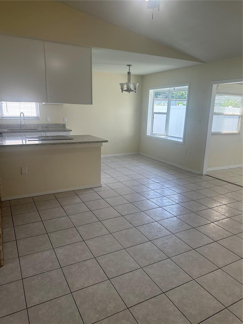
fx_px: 225
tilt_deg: -12.8
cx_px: 122
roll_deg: -1.1
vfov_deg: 71.6
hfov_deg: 56.8
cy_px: 162
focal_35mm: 24
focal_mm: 6.86
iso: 64
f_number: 1.78
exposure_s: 1/210
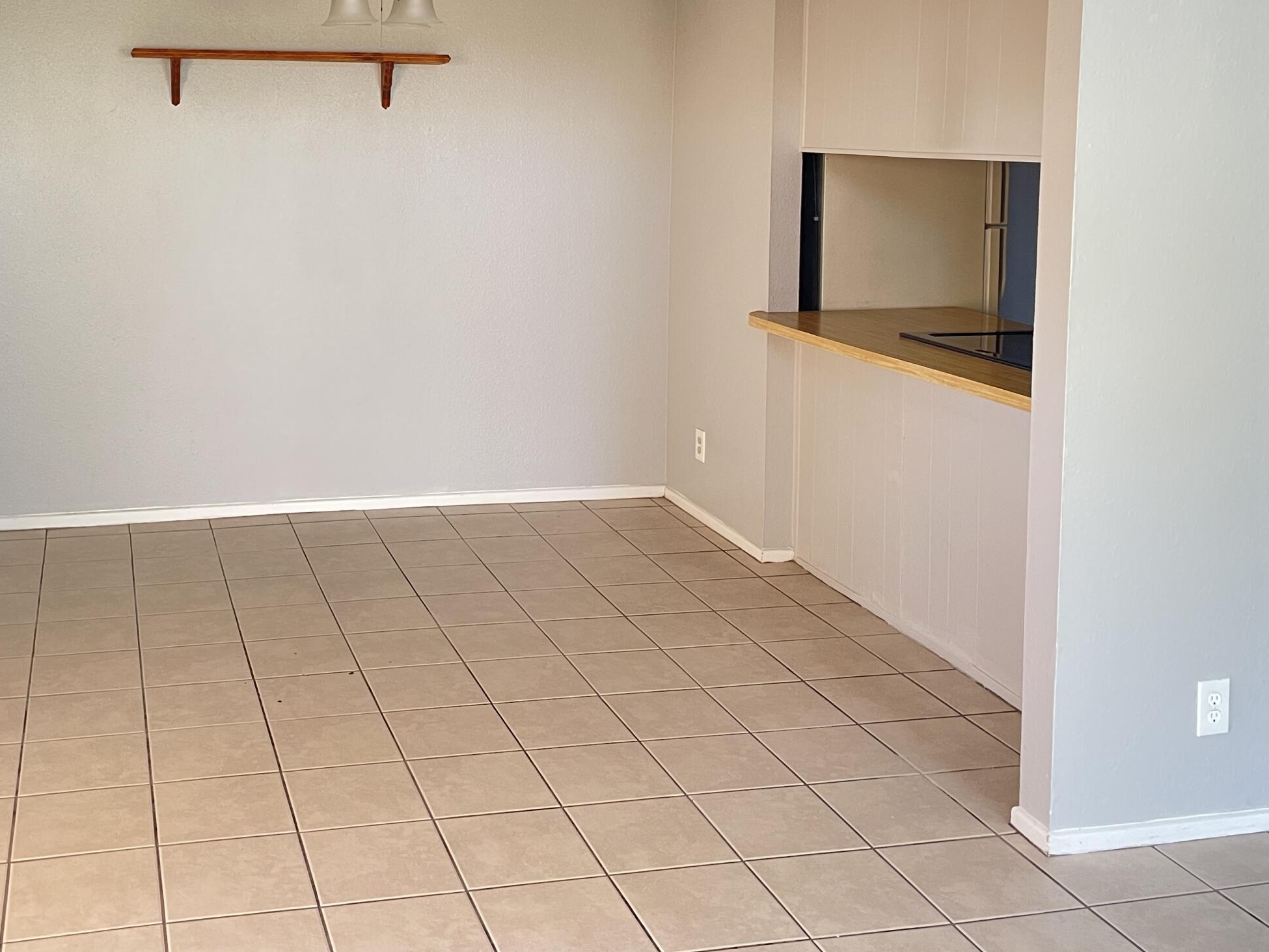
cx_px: 441
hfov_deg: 46.2
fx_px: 1467
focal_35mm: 40
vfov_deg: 35.2
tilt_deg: -4.1
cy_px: 239
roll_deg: -0.6
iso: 125
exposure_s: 1/60
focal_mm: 4.2
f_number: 1.6
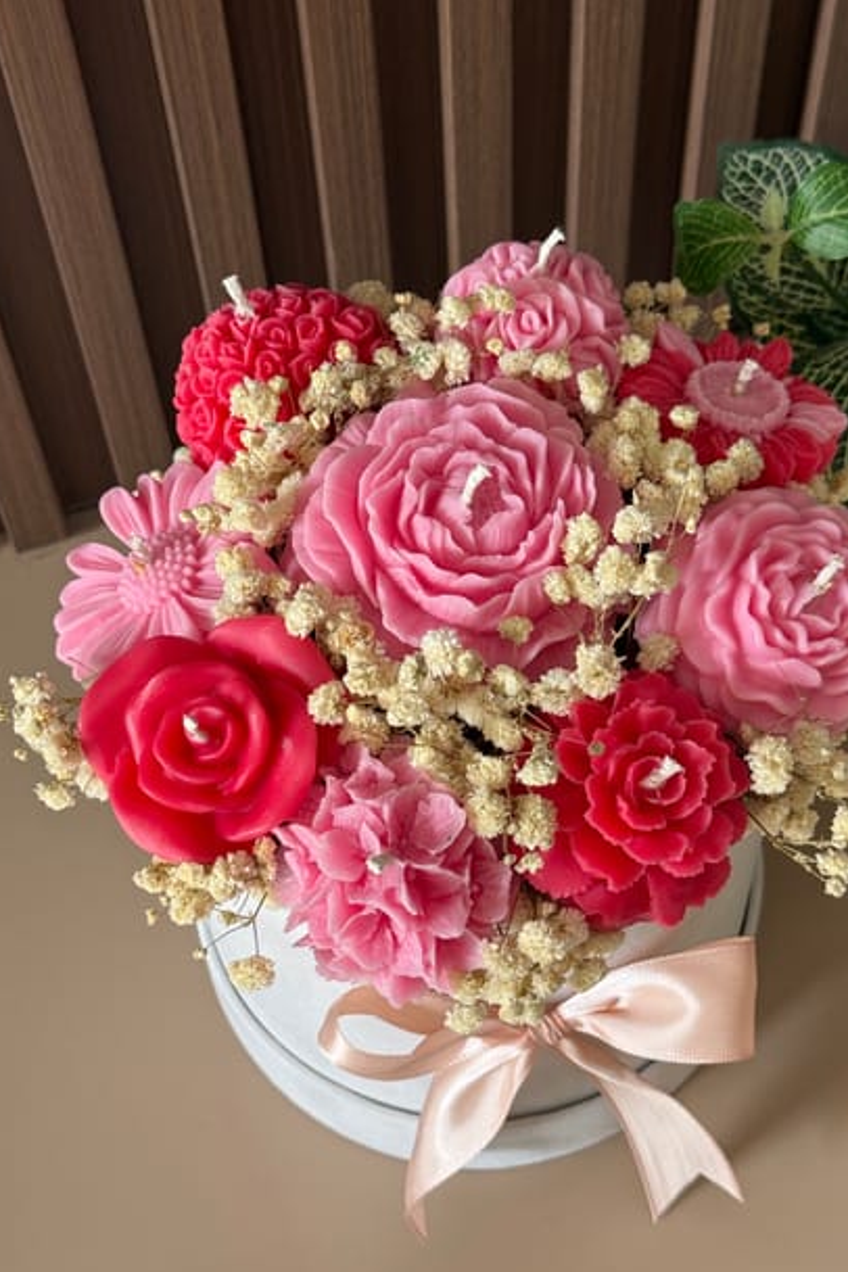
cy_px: 642
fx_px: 1979
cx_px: 482
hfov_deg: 24.2
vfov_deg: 35.6
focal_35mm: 56
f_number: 1.78
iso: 80
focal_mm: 6.76
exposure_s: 1/121
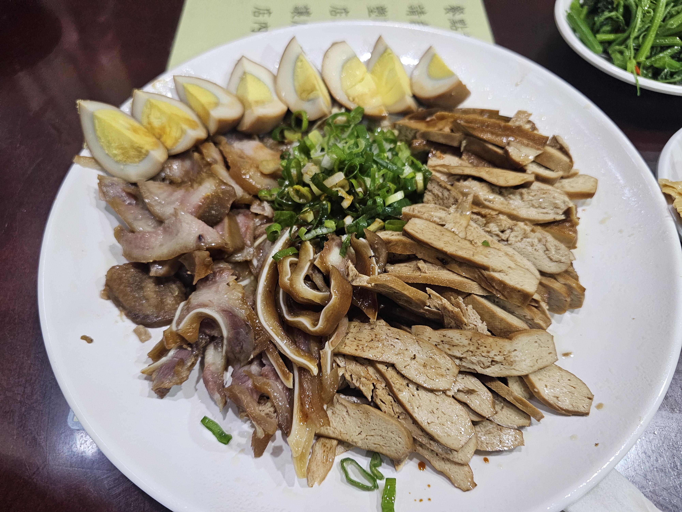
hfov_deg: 73.9
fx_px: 453
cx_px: 341
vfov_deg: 58.9
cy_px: 256
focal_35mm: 23
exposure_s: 1/120
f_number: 1.7
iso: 800
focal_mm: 6.3
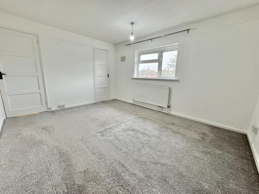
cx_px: 130
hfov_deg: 102.1
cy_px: 97
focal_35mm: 14
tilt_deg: -11.8
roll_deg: -1.1
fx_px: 105
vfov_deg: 85.7
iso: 250
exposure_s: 1/99
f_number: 2.2
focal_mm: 2.22
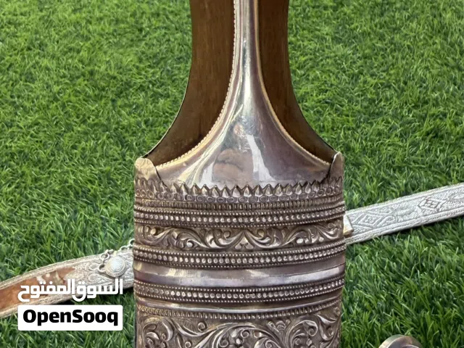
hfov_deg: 71.6
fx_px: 322
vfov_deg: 56.8
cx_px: 232
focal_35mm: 24
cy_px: 174
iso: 200
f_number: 2.2
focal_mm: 2.22
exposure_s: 1/121
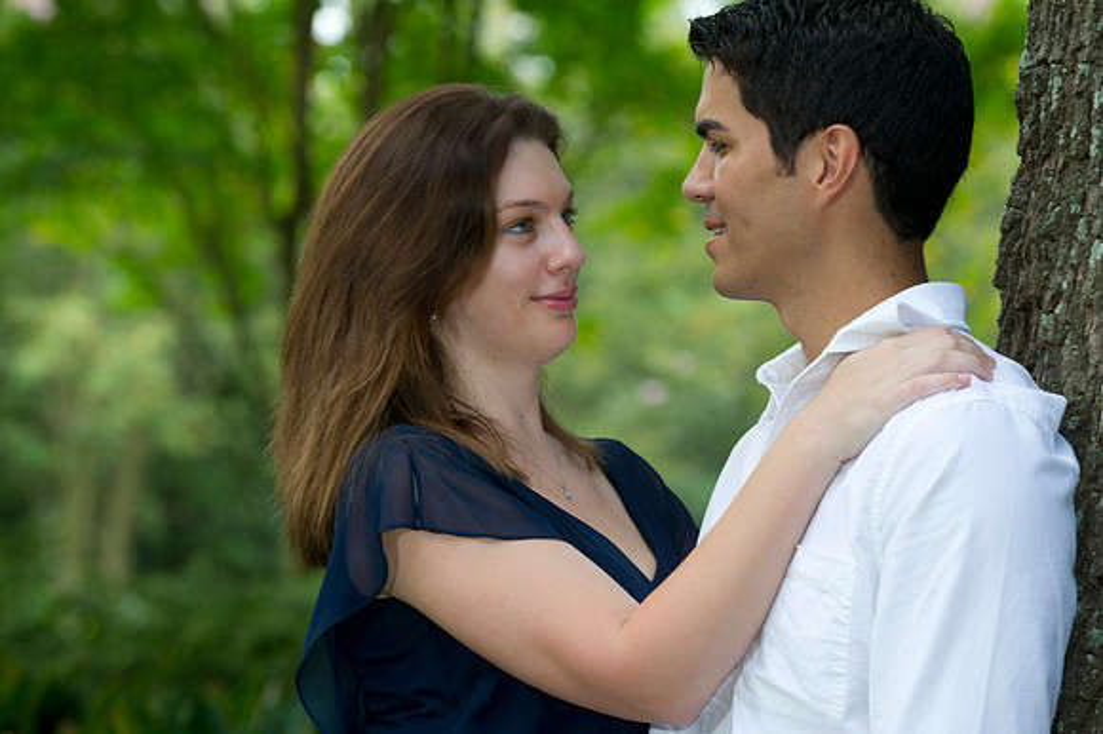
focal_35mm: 170
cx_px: 552
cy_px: 367
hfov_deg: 12.1
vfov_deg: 8.1
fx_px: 5205
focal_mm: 170
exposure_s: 1/60
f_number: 5.6
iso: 250
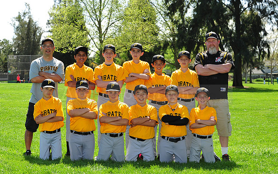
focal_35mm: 82
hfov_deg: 25.2
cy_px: 91
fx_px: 621
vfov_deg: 15.9
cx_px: 139
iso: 200
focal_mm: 80
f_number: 8
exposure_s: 1/250
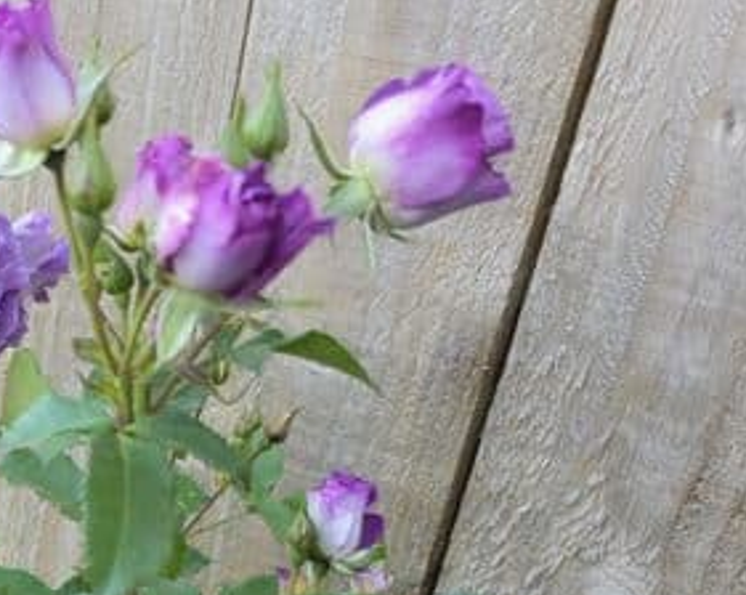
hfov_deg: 27.4
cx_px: -45
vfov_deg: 20.5
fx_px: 1411
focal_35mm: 64
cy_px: 885
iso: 125
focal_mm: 6.3
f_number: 1.7
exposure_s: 1/180
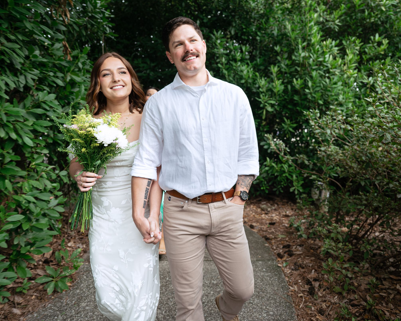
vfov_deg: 51.5
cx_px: 221
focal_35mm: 28
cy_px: 157
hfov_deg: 62.1
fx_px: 332
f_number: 2.8
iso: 100
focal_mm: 24
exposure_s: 1/125
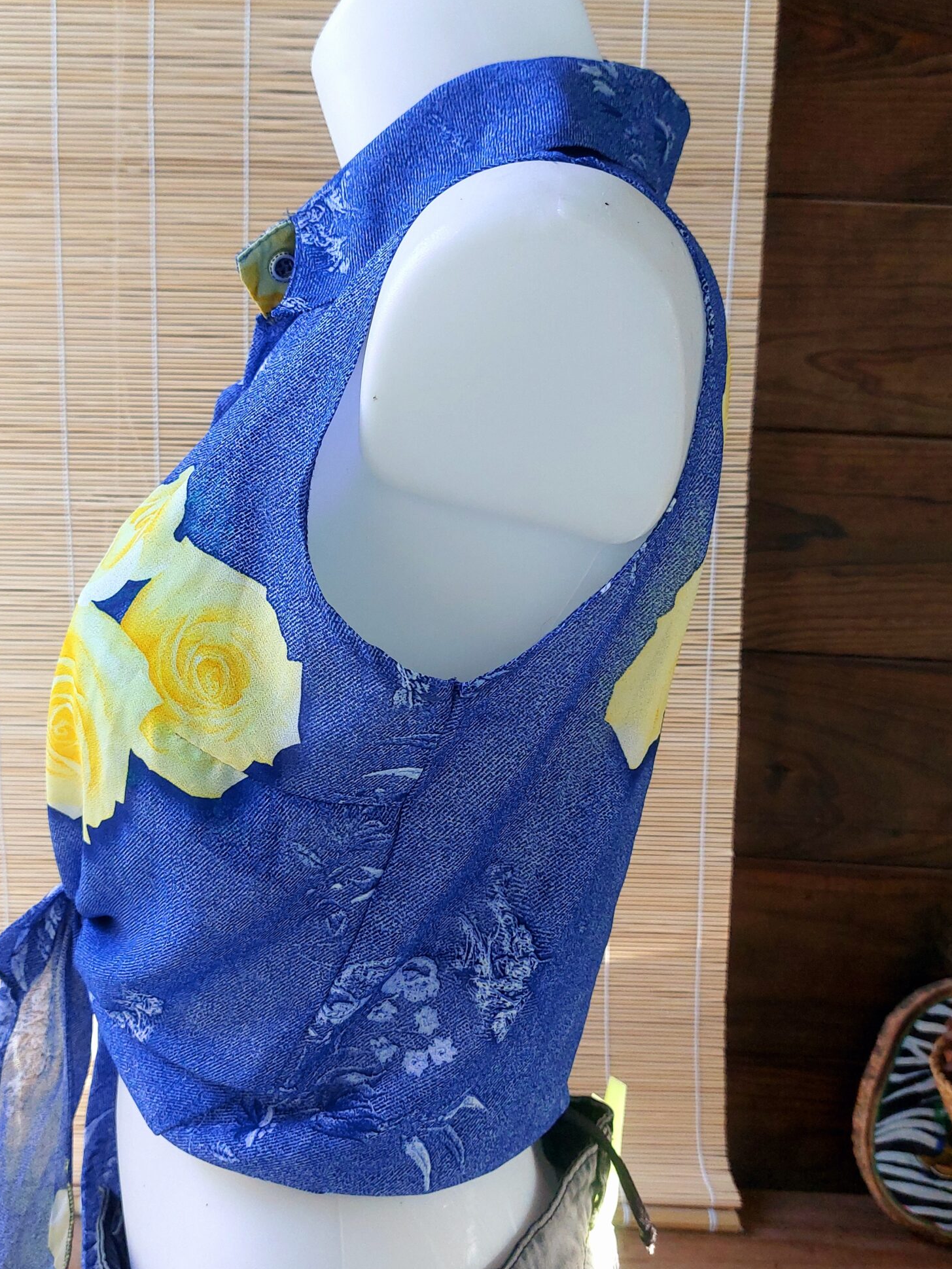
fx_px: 1210
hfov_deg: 42.7
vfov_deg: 55.3
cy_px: 615
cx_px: 361
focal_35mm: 33
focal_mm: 5.23
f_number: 1.8
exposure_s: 1/100
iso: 200
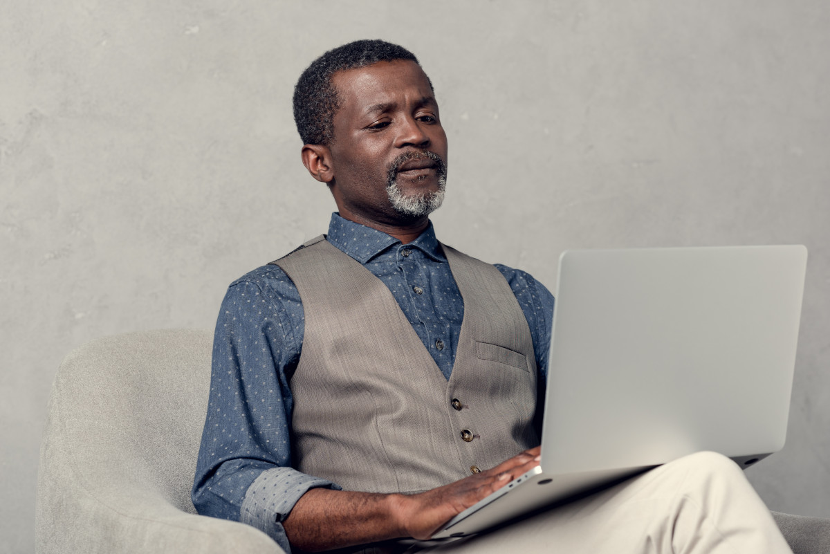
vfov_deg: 16.1
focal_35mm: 85
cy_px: 277
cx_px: 415
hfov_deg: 23.9
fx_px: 1960
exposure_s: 1/200
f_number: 5.6
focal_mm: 85
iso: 100
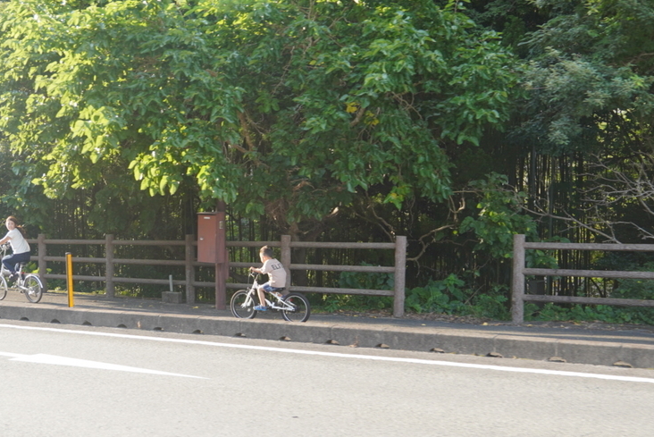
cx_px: 289
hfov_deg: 46.5
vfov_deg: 32.0
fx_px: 760
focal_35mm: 42
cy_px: 256
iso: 100
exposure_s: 1/160
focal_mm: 17
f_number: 3.2
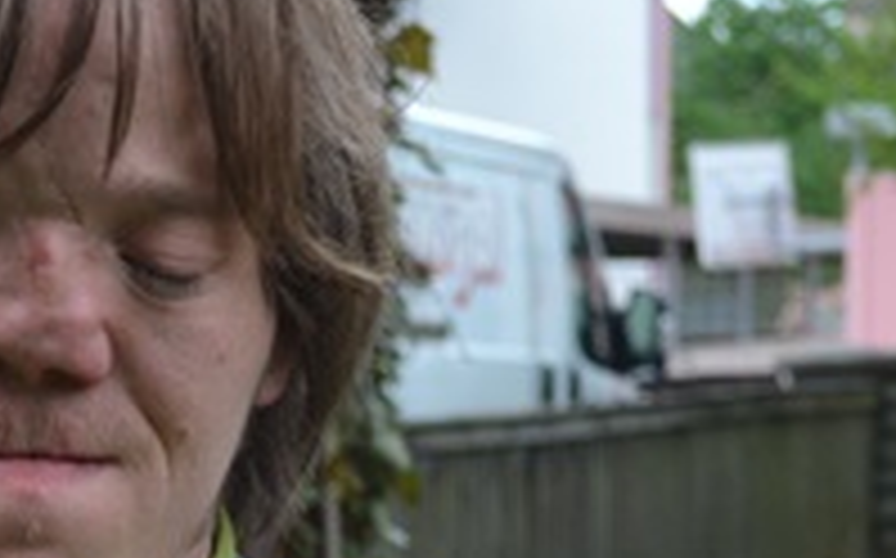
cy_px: 1028
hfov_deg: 8.9
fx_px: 5709
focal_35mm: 234
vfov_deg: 5.5
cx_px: -59
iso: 500
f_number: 5
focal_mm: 38
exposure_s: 1/60
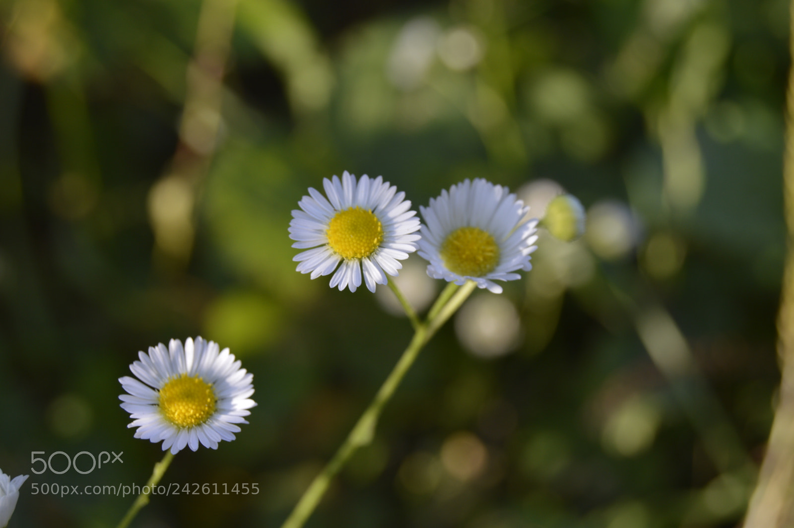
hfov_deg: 24.6
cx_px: 397
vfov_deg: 16.5
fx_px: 1818
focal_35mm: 82
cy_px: 264
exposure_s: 1/125
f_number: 8
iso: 180
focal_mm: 55
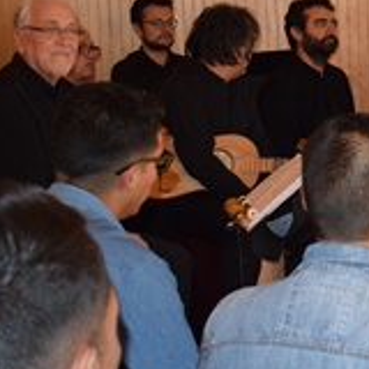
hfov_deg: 12.7
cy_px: 151
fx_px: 1540
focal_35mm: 128
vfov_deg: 13.7
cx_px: 604
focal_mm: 25
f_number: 4.5
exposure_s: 1/80
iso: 800
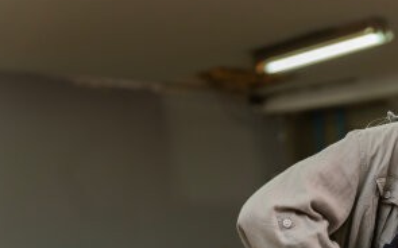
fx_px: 1230
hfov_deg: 18.0
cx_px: 376
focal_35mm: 113
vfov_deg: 11.4
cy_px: 228
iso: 320
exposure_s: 1/100
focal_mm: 54.7
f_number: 2.8
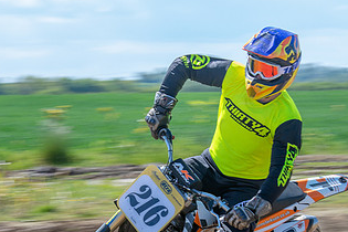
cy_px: 212
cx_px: 181
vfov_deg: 4.7
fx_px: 2832
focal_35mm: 293
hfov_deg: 7.0
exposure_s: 1/160
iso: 200
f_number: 8
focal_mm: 86
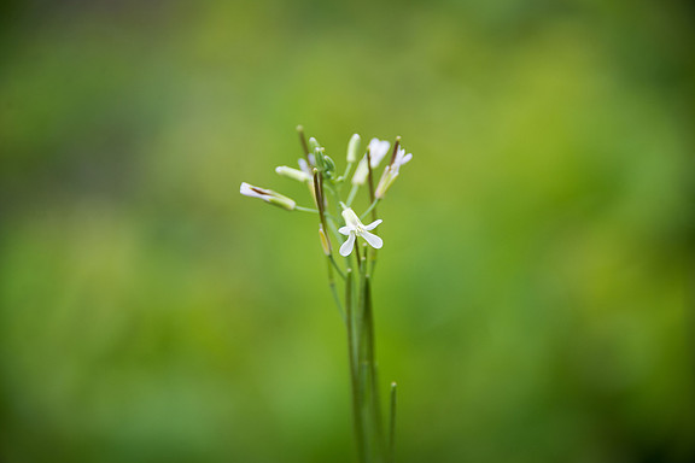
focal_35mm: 302
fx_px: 5830
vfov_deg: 4.6
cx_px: 349
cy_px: 232
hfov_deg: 6.8
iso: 640
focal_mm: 300
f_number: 5.6
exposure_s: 1/400
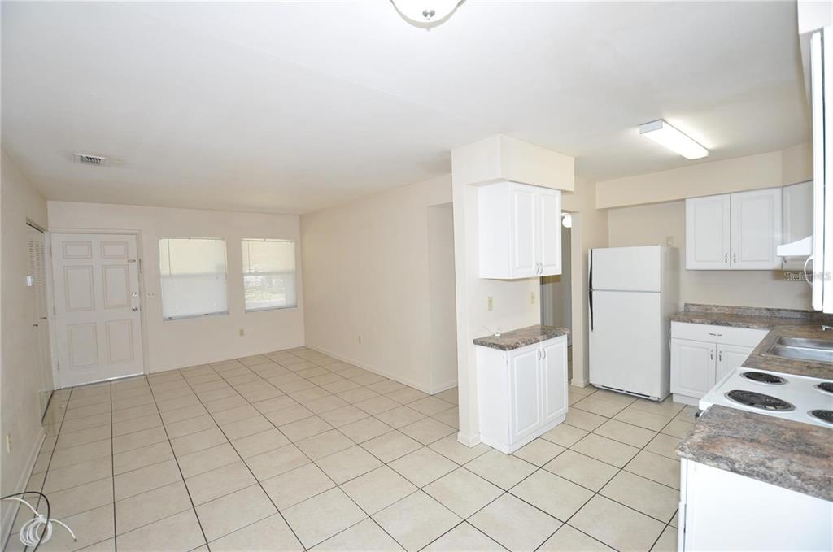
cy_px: 276
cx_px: 416
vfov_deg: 77.1
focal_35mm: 15
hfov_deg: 100.5
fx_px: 346
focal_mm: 10
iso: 400
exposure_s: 1/80
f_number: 4.5
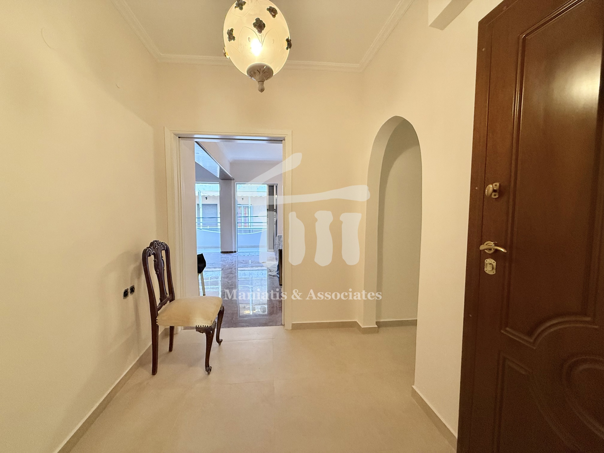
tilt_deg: -3.8
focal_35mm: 14
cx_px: 302
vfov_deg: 85.7
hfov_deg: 102.1
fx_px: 244
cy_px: 226
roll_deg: -0.6
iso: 400
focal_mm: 2.22
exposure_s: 1/50
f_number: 2.2
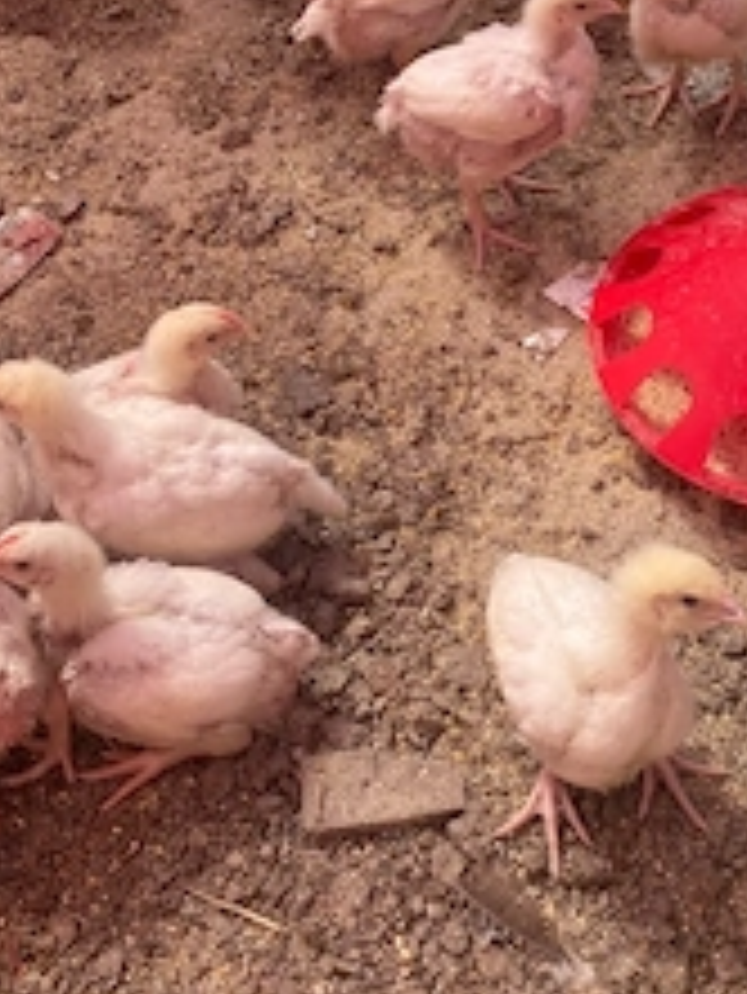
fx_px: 1351
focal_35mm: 47
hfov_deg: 30.9
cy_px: 229
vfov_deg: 39.2
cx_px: 414
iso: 32
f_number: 1.8
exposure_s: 1/633
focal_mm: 4.25
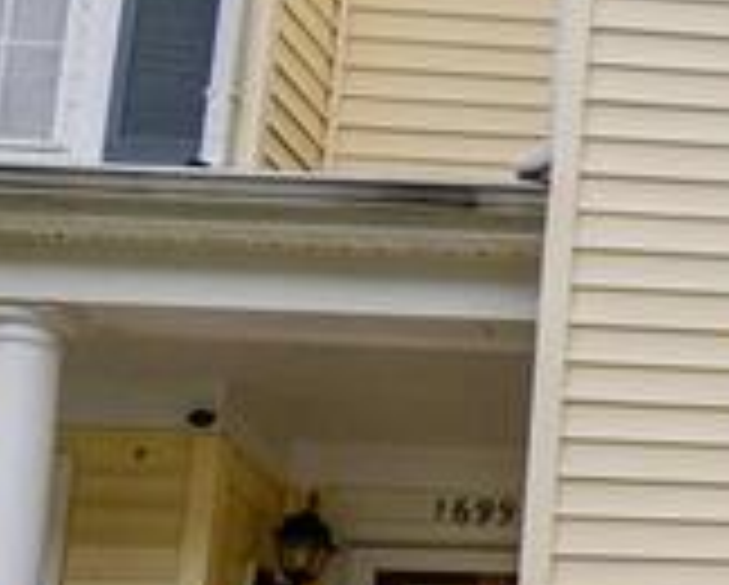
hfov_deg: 11.0
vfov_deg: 12.0
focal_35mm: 125
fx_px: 2700
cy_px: 796
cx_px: 2084
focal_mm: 10
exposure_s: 1/200
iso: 200
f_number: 8
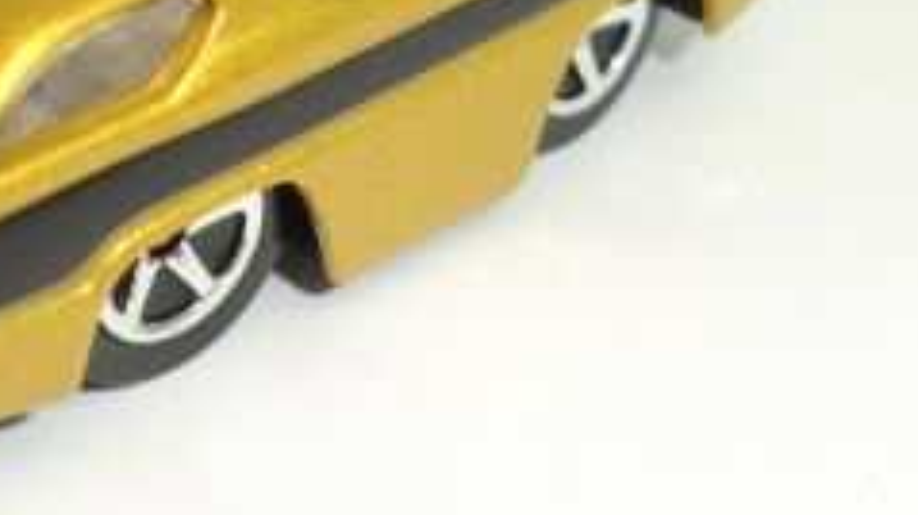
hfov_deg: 28.4
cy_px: 4
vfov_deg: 16.2
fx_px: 1776
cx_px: 181
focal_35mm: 73
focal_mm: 7.1
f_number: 3.8
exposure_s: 1/160
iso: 64
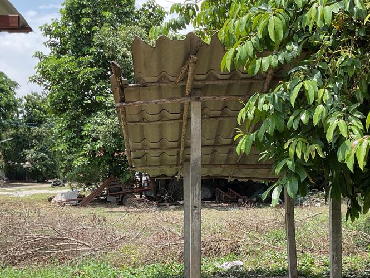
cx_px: 248
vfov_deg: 28.9
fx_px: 535
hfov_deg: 37.7
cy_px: 183
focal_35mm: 50
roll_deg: -0.1
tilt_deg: -2.5
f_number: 1.8
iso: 16
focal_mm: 3
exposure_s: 1/642
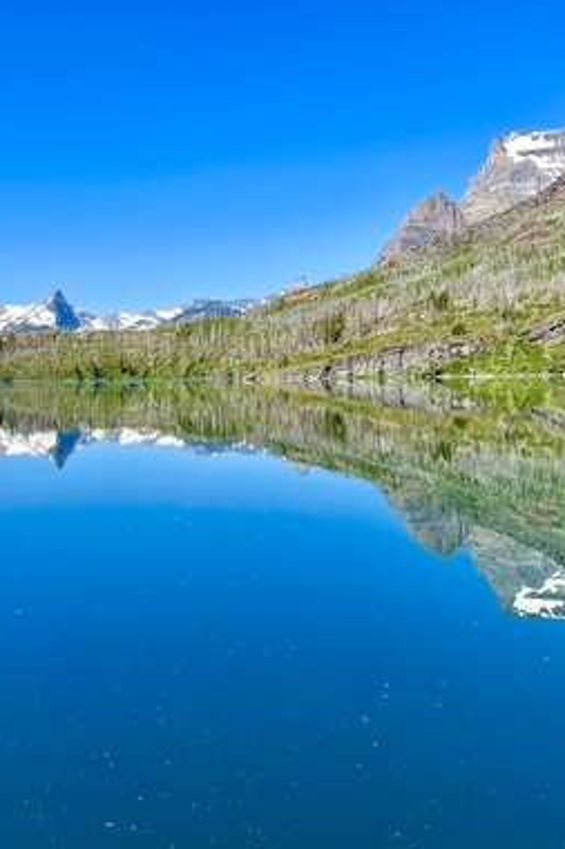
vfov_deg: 51.7
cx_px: 306
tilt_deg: +1.7
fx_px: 872
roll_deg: +1.3
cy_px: 362
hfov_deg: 35.9
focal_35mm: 37
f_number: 1.6
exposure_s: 1/2857
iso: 32
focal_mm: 5.1
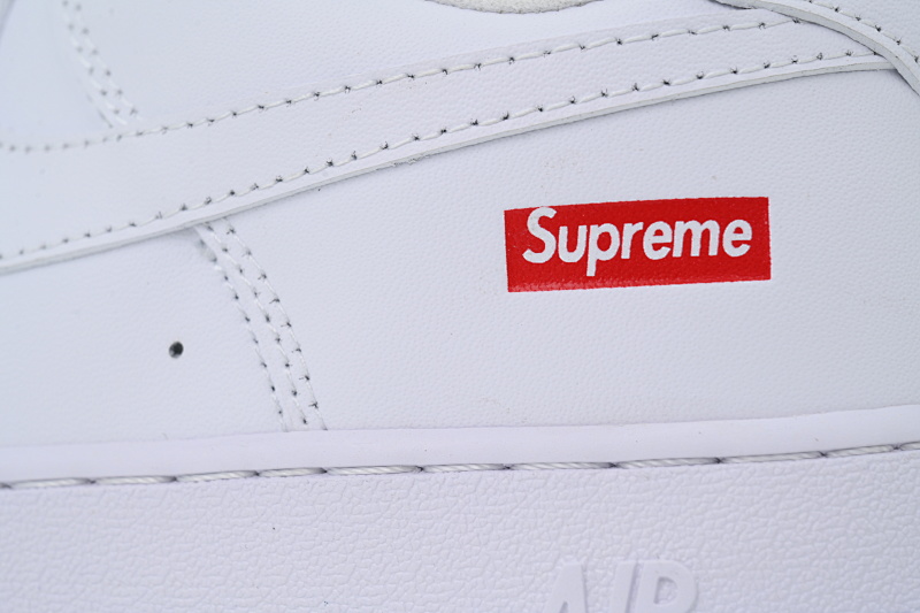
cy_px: 306
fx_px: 2606
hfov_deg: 20.0
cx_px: 460
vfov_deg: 13.4
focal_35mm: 102
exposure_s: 1/100
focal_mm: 102
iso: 400
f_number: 13
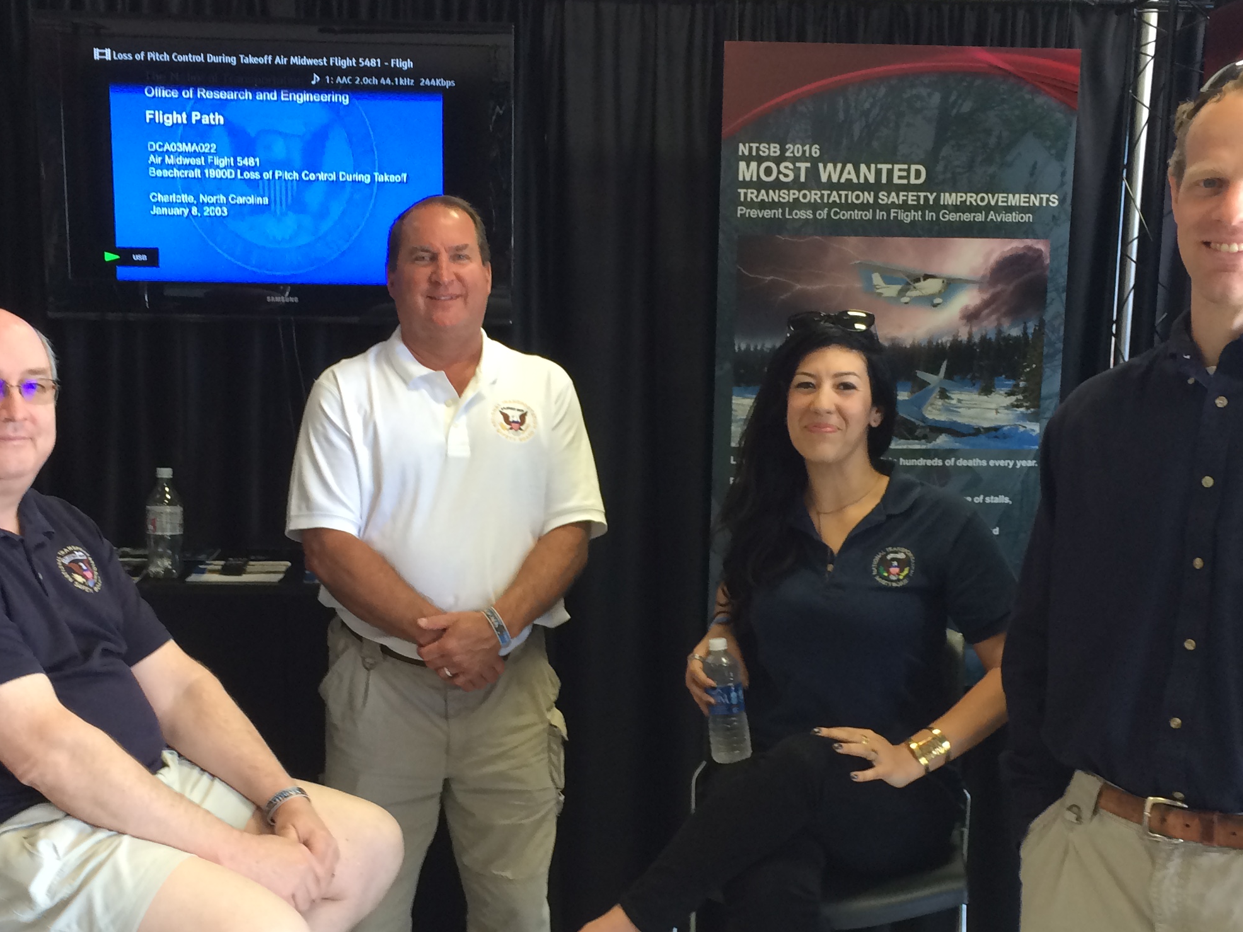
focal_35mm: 48
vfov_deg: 30.2
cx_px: 608
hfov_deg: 39.7
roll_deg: -1.2
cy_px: 575
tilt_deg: -10.6
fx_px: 1724
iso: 50
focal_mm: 4.15
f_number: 2.2
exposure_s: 1/30
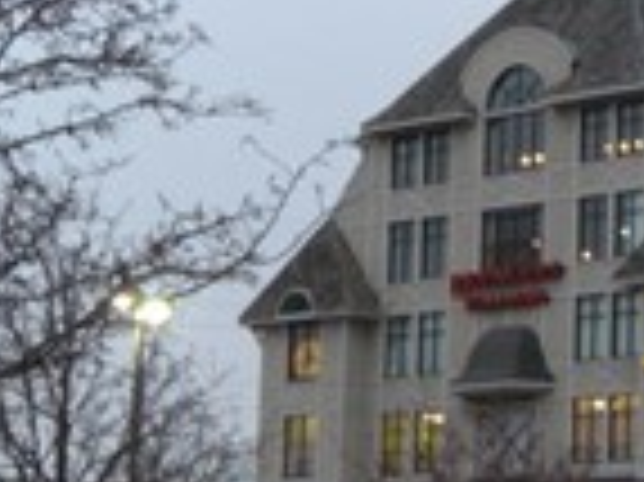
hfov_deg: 12.4
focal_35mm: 154
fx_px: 2863
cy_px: 311
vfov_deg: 9.6
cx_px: 878
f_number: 4.2
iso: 370
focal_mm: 9.2
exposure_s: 1/60
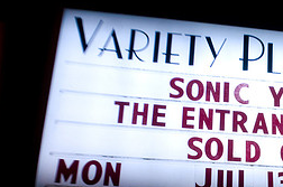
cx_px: 304
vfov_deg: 19.3
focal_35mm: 69
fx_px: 541
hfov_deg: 27.1
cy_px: 164
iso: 1000
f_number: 4.5
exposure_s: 1/160
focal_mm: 20
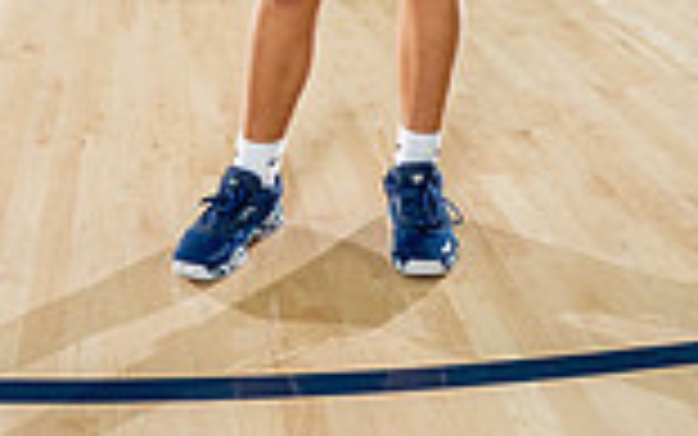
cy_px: -467
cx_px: 252
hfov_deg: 34.3
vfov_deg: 16.2
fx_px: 1123
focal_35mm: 59
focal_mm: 20
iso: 640
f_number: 8
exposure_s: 1/250
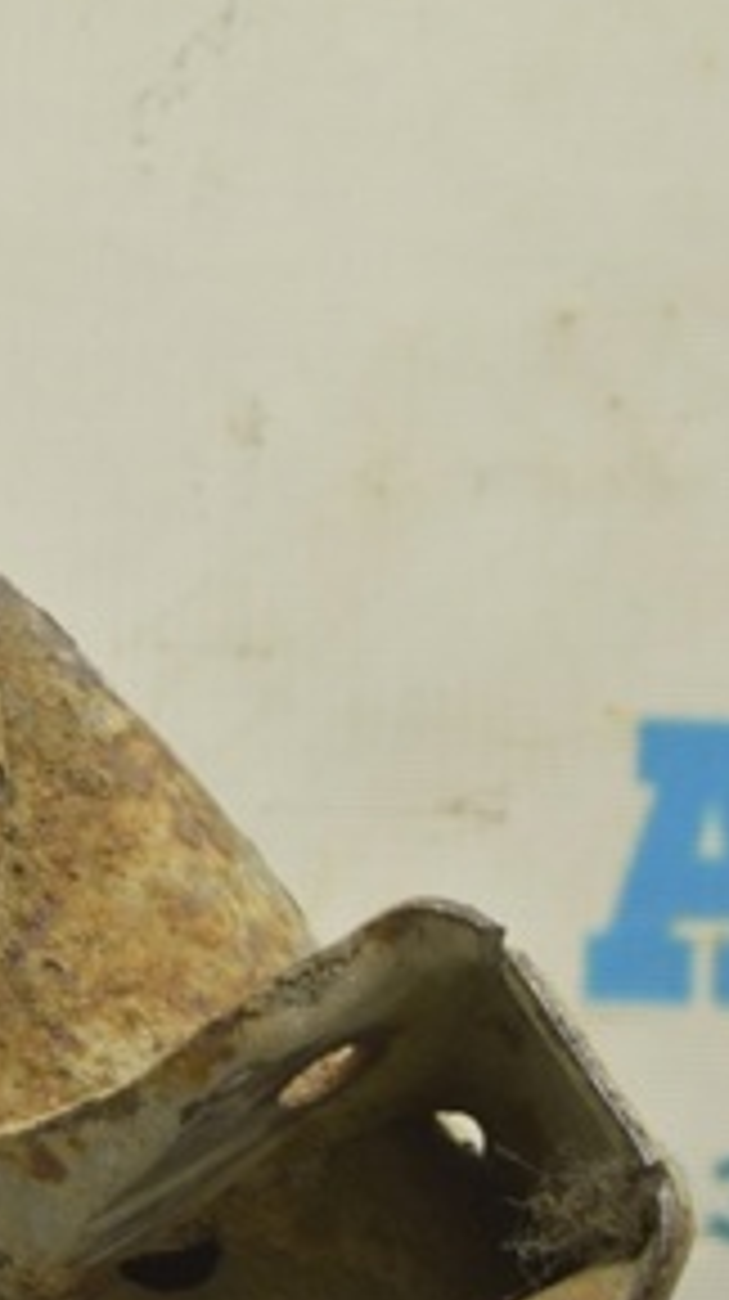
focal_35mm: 160
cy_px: 915
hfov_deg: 7.5
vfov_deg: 13.4
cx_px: -36
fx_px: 5513
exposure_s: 1/20
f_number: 5.6
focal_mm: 46
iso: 400
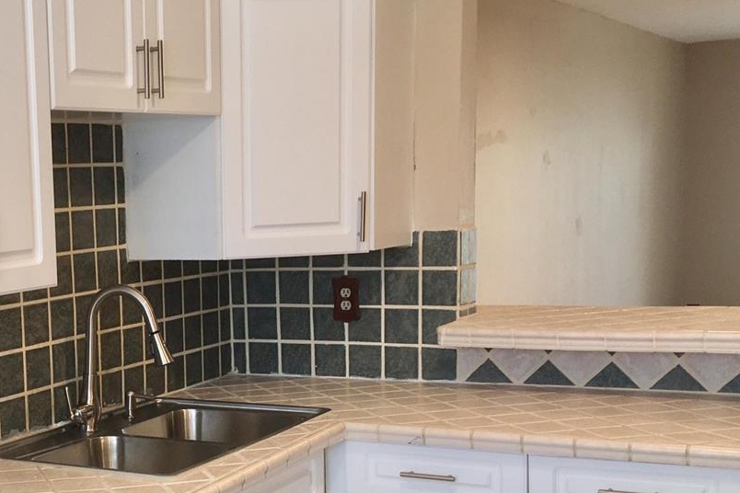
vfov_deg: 22.3
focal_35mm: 60
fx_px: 1233
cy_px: 394
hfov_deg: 31.8
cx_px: 76
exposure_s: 1/31
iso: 25
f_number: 2.2
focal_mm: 4.15
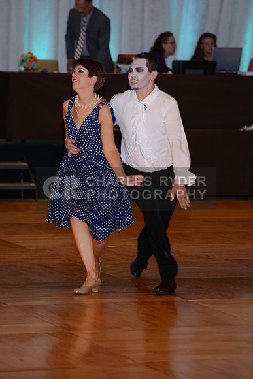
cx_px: 126
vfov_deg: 10.3
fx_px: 2107
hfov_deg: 6.9
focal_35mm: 200
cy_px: 190
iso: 1000
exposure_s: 1/250
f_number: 4.5
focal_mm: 200
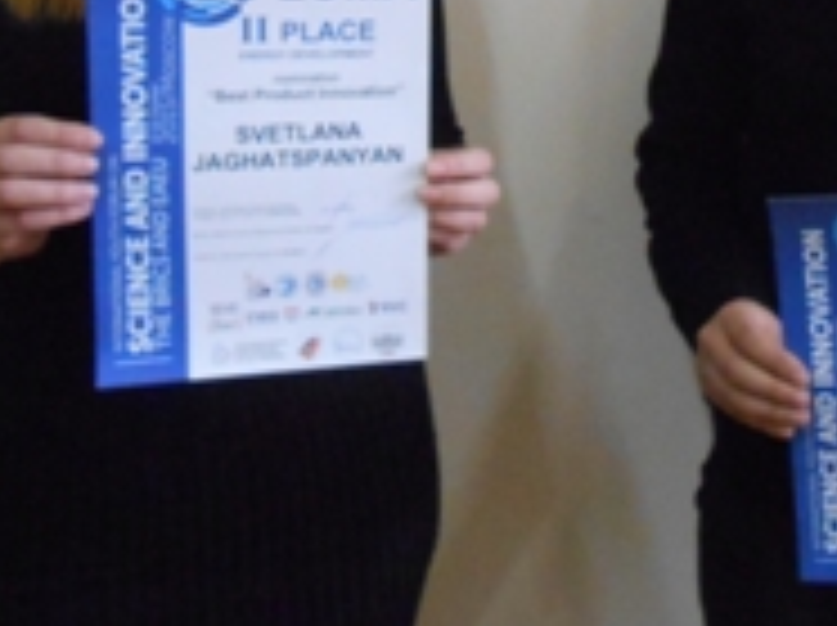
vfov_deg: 24.5
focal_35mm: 56
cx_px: 608
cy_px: -36
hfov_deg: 33.8
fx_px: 1352
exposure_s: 1/50
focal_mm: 4.6
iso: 800
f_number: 3.5
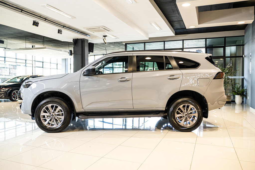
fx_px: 198
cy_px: 85
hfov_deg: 65.5
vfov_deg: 46.4
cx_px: 128
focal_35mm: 28
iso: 640
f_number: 2.8
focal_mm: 28
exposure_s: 1/125
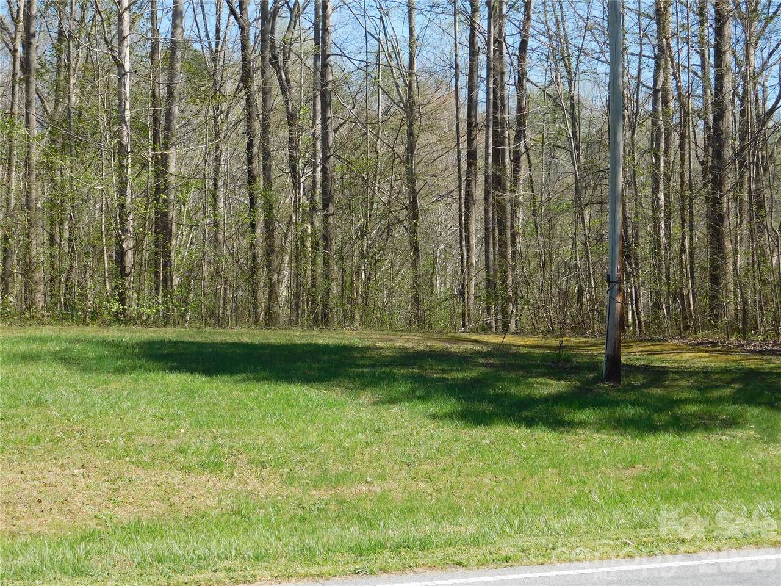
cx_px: 390
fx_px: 1602
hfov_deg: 27.4
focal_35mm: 71
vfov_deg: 20.7
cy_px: 293
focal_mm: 12.6
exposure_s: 1/400
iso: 125
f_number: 4.3
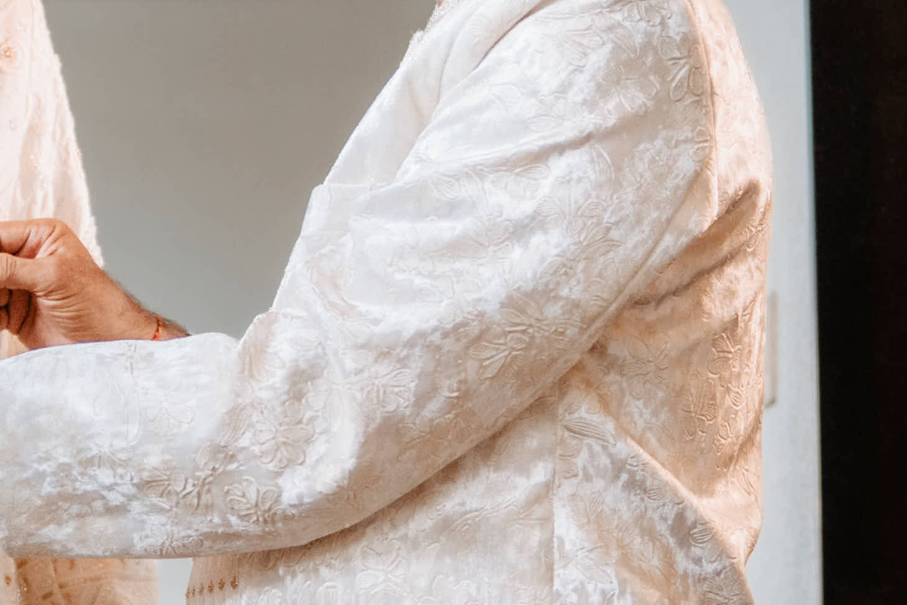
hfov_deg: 12.1
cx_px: 40
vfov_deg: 8.1
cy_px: 535
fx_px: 4232
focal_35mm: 168
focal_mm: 35
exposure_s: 1/640
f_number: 2
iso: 1000
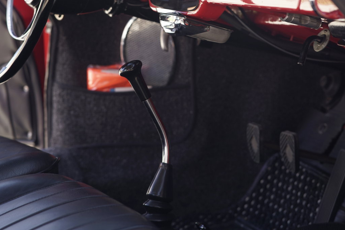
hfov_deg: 16.0
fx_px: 1227
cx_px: 172
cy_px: 34
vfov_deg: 10.7
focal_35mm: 128
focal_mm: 85
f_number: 4
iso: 400
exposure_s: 1/80
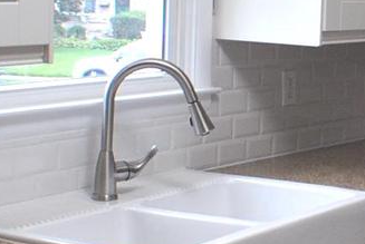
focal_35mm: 132
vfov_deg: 10.4
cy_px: 115
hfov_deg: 15.2
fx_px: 1340
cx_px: 382
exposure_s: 1/60
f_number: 3.8
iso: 320
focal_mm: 20
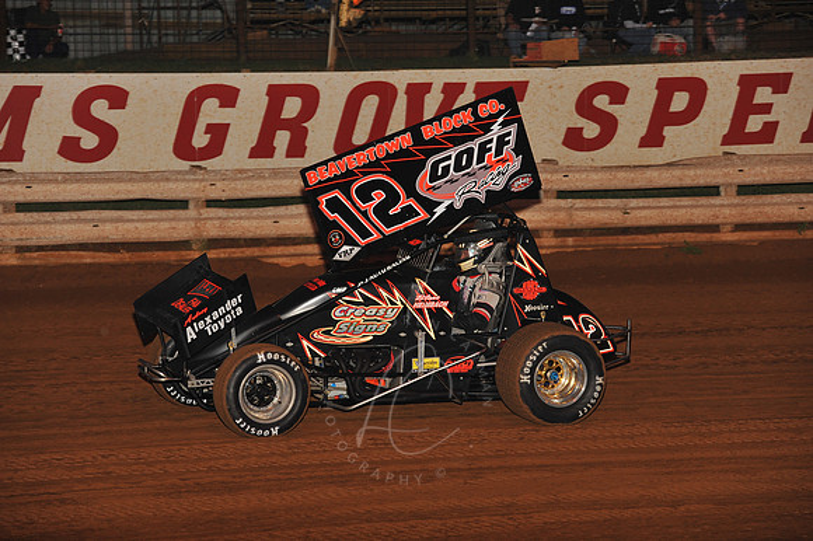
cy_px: 270
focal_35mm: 145
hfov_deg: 14.2
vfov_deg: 9.5
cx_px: 406
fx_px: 3273
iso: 800
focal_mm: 145
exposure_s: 1/320
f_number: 6.3
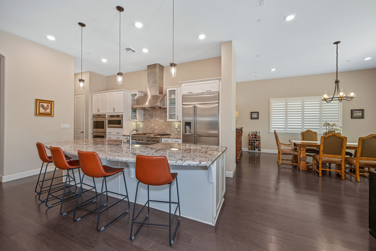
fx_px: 146
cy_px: 126
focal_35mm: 14
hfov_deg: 104.3
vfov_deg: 81.2
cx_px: 188
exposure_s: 1/80
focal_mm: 14
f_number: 4.5
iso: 640
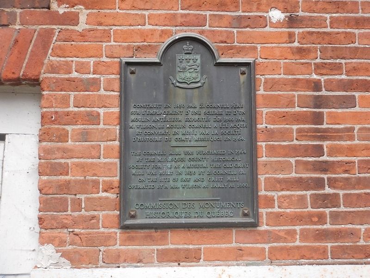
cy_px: 139
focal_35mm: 34
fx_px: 363
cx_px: 185
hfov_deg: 54.0
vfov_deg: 41.8
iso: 400
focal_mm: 6.1
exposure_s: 1/160
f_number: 4.2
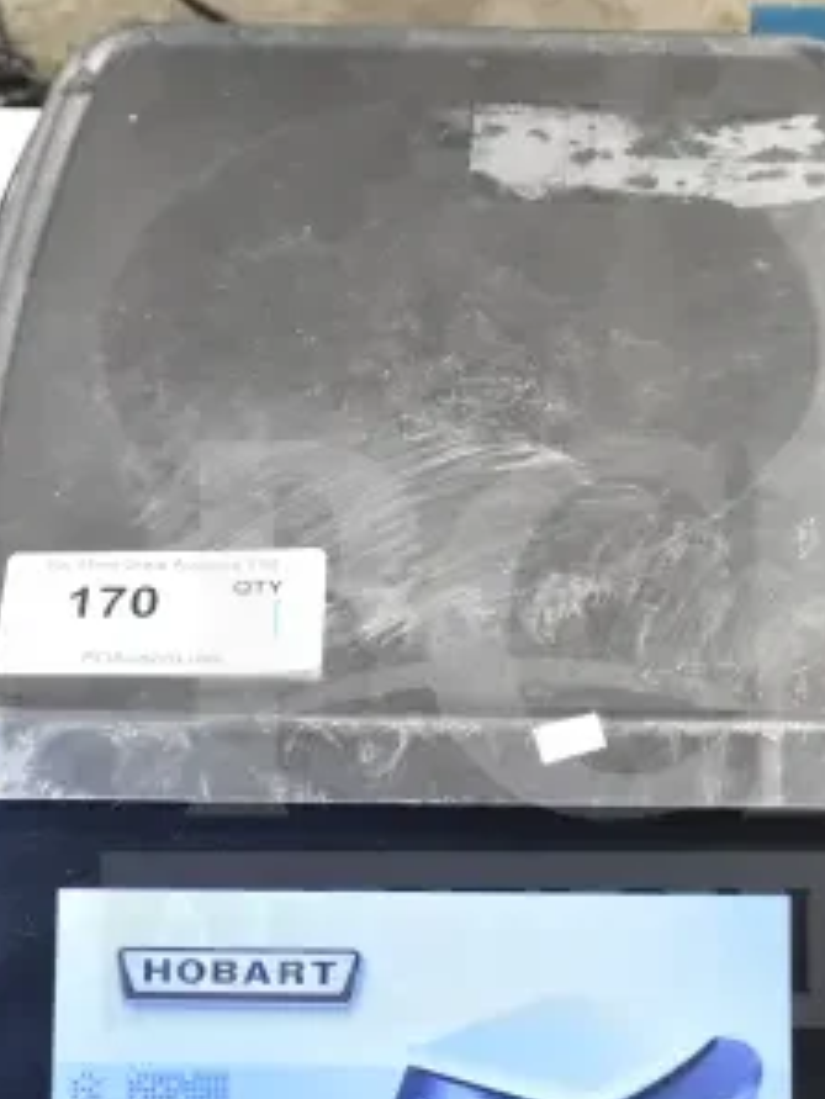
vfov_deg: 25.2
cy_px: 735
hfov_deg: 19.1
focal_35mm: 77
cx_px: 514
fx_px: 2445
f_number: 8
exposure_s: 1/250
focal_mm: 26
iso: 6400
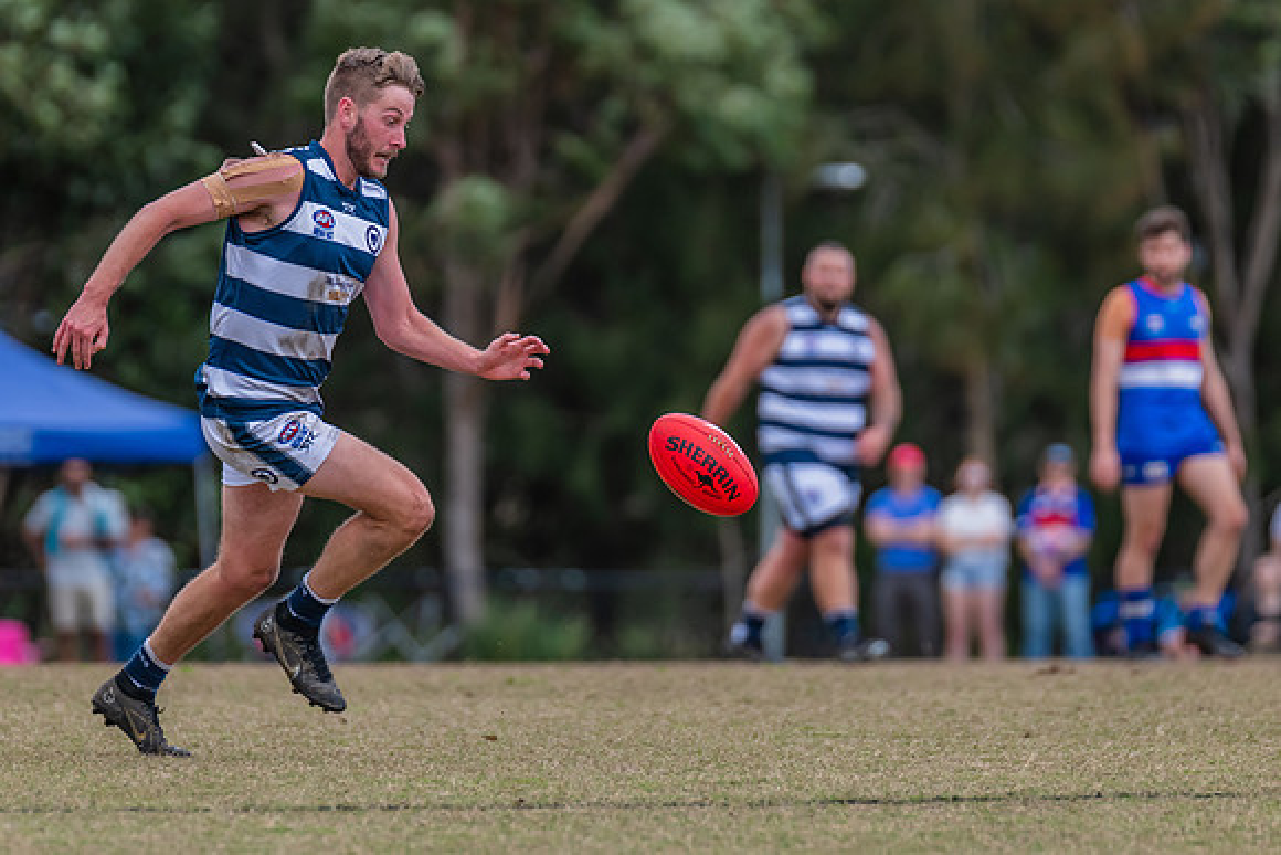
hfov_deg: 4.4
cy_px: 370
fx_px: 16811
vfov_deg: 2.9
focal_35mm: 472
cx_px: 573
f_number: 4.5
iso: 800
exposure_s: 1/2000
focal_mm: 360
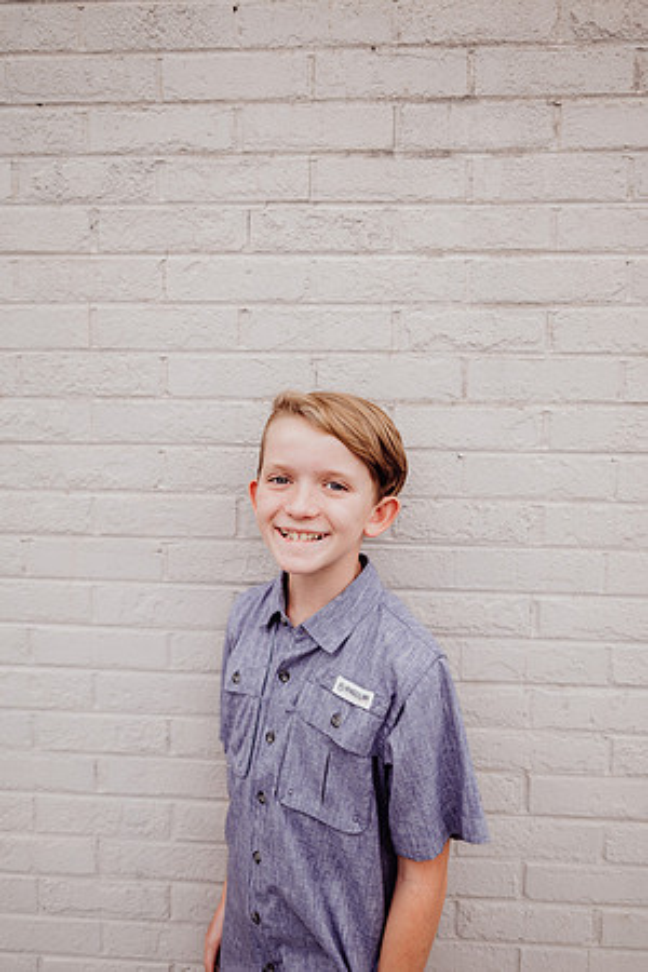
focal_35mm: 24
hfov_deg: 53.1
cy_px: 486
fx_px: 648
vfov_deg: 73.7
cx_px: 324
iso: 200
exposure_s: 1/200
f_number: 2.5
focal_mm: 24
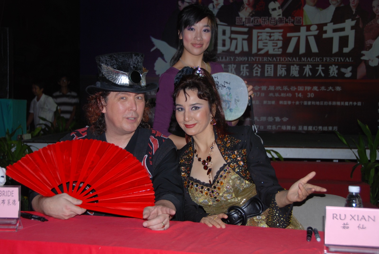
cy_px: 127
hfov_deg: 35.0
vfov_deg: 23.8
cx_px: 190
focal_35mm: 57
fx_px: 601
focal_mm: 38
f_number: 4.5
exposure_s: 1/60
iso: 200
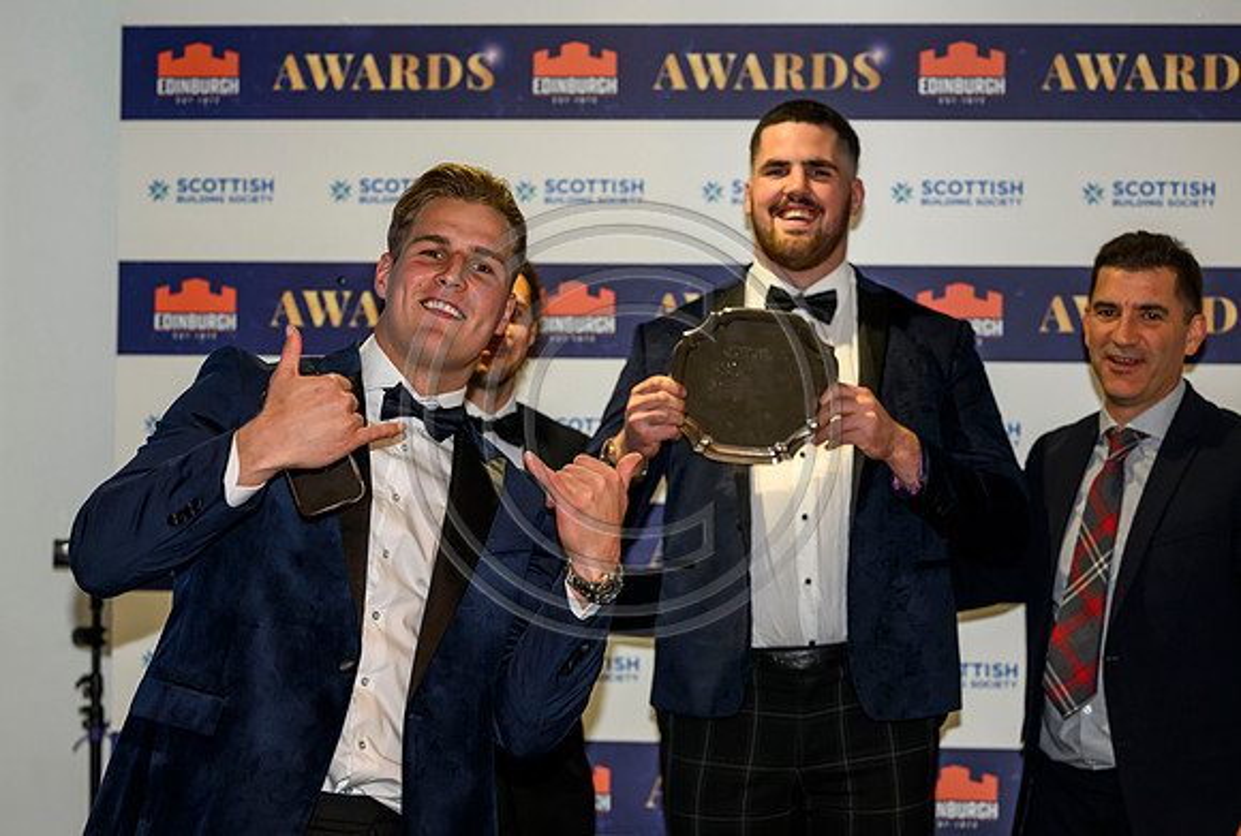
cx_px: 544
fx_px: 3227
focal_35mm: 93
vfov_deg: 14.8
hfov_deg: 21.8
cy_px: 378
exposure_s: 1/250
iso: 2000
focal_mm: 82
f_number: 3.2
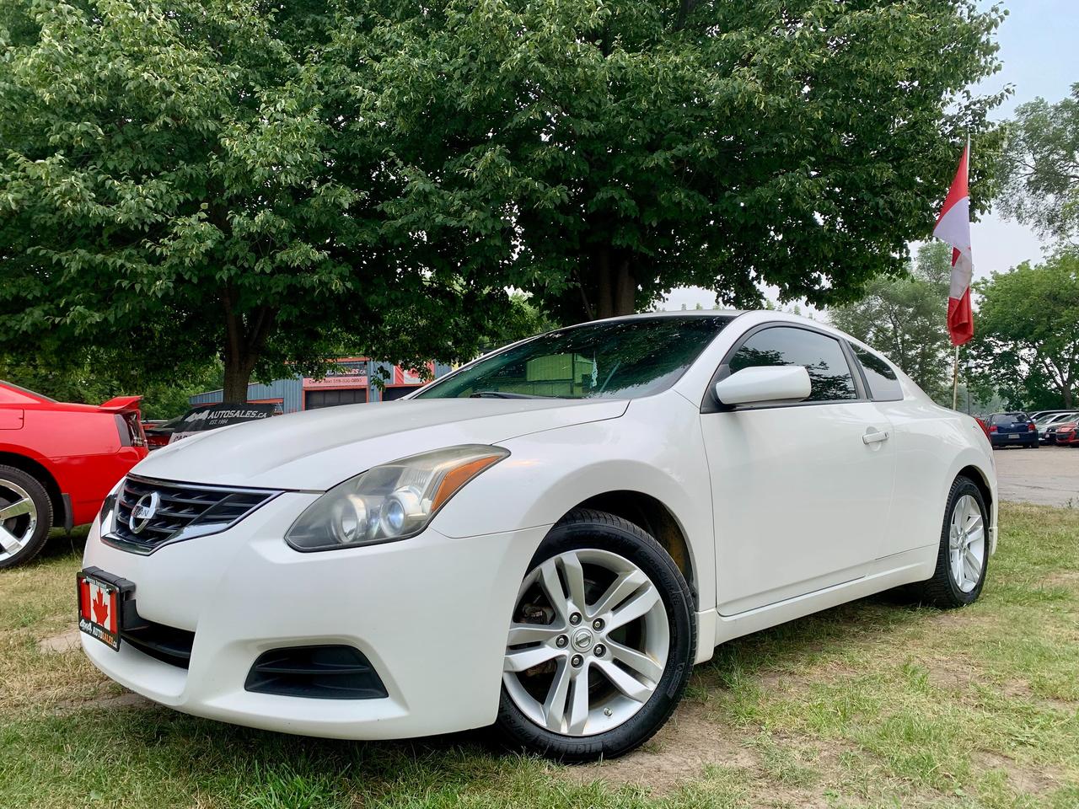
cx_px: 540
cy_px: 404
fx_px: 810
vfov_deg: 53.1
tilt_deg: +0.4
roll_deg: +1.7
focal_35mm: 26
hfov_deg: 67.3
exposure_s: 1/1718
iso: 25
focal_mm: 4.25
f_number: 1.8
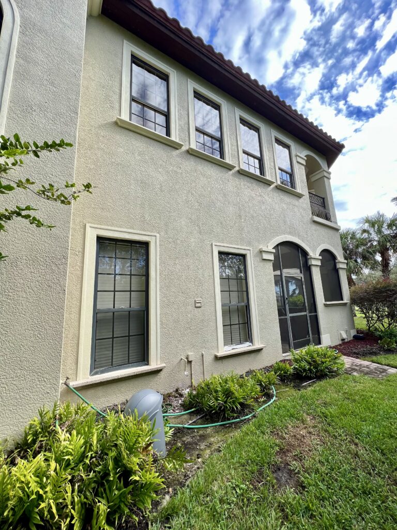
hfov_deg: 89.9
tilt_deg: +11.4
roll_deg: +4.7
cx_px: 198
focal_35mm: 13
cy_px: 265
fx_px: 199
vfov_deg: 106.2
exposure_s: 1/723
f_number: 1.8
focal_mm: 1.57
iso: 32
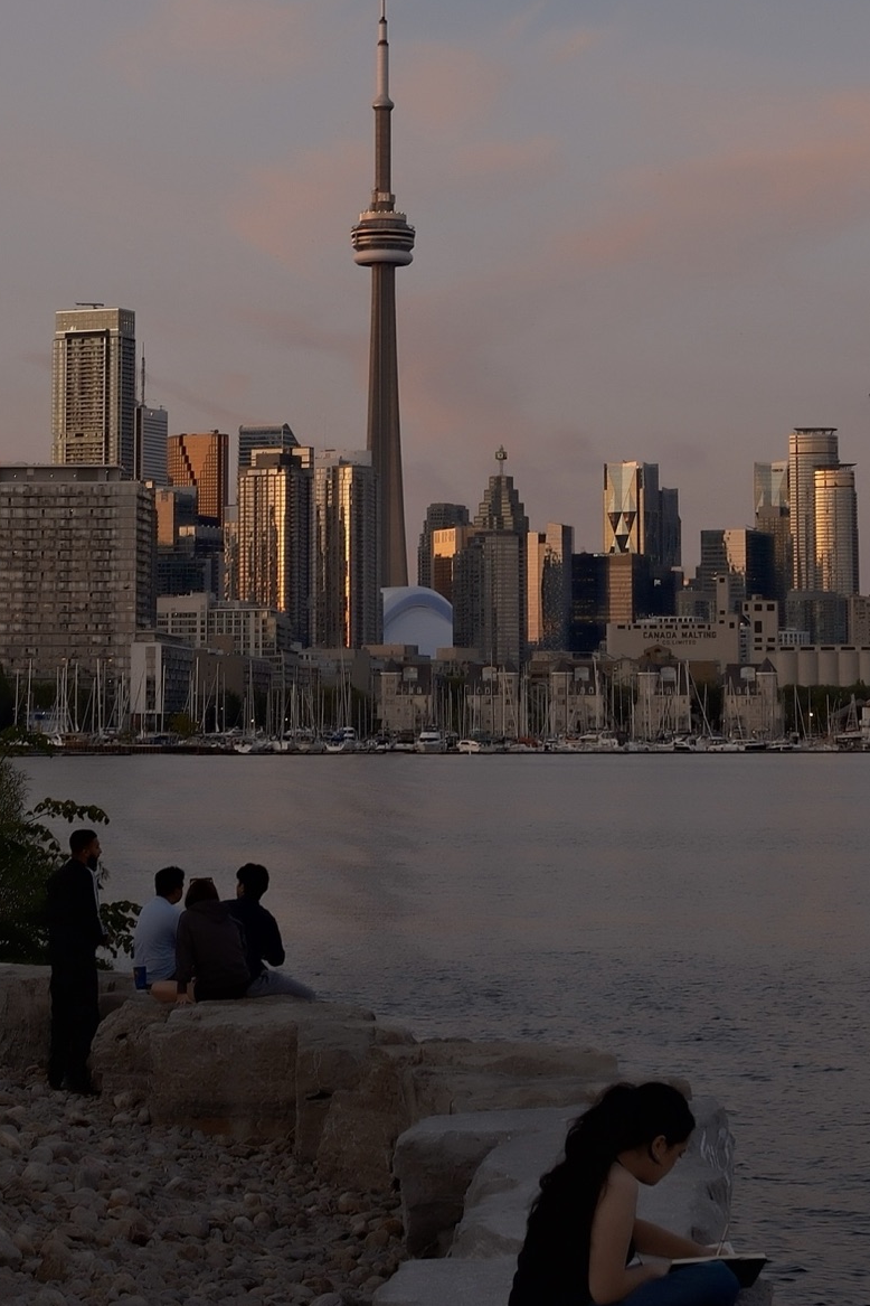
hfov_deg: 25.0
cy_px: 420
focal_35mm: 54
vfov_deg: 36.4
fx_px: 1957
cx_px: 350
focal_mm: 23
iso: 200
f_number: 5
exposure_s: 1/100
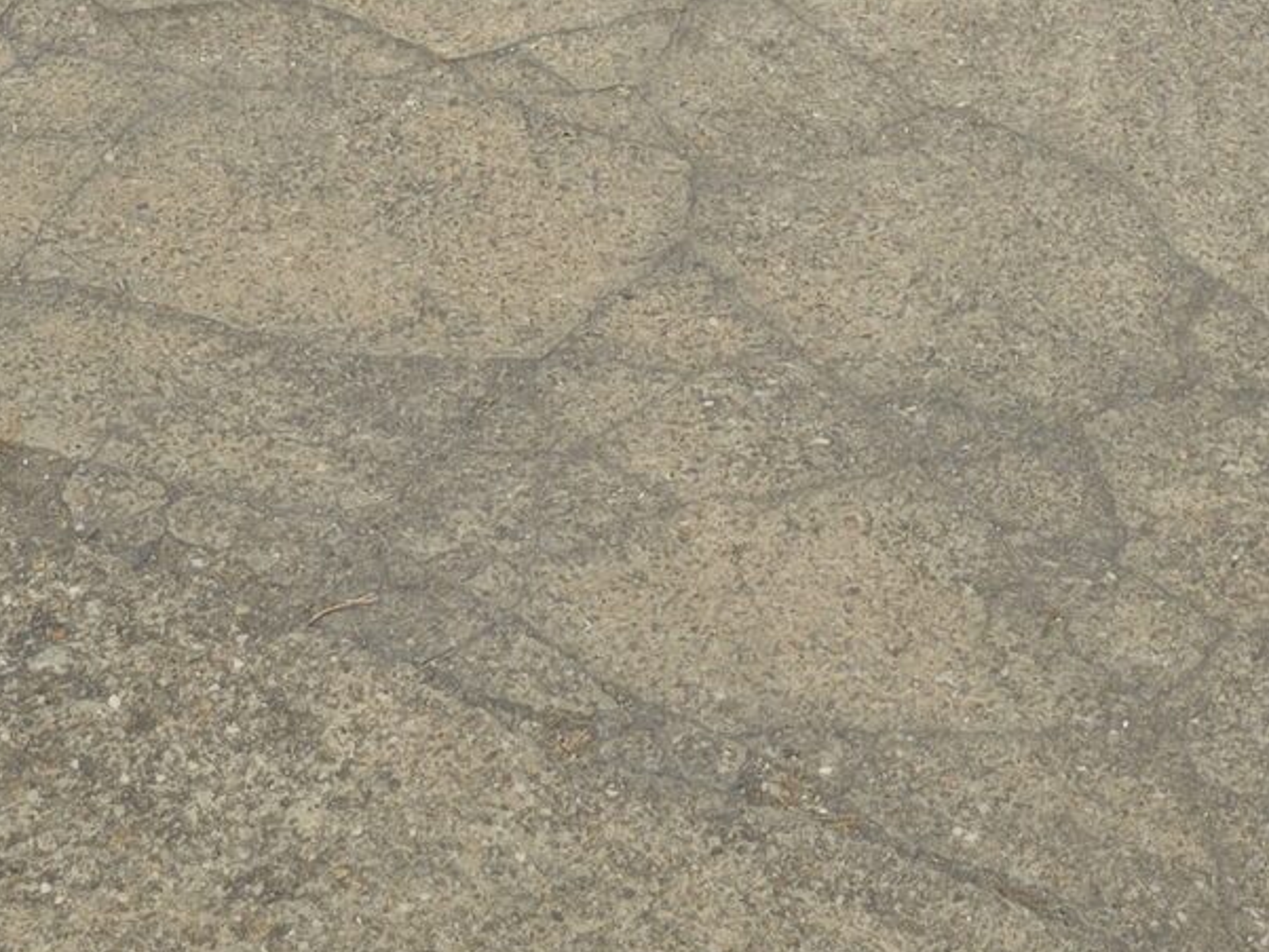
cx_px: 528
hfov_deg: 20.0
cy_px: -1015
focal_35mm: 98
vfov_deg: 12.9
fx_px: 3593
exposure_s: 1/1011
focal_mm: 6.3
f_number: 1.7
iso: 12
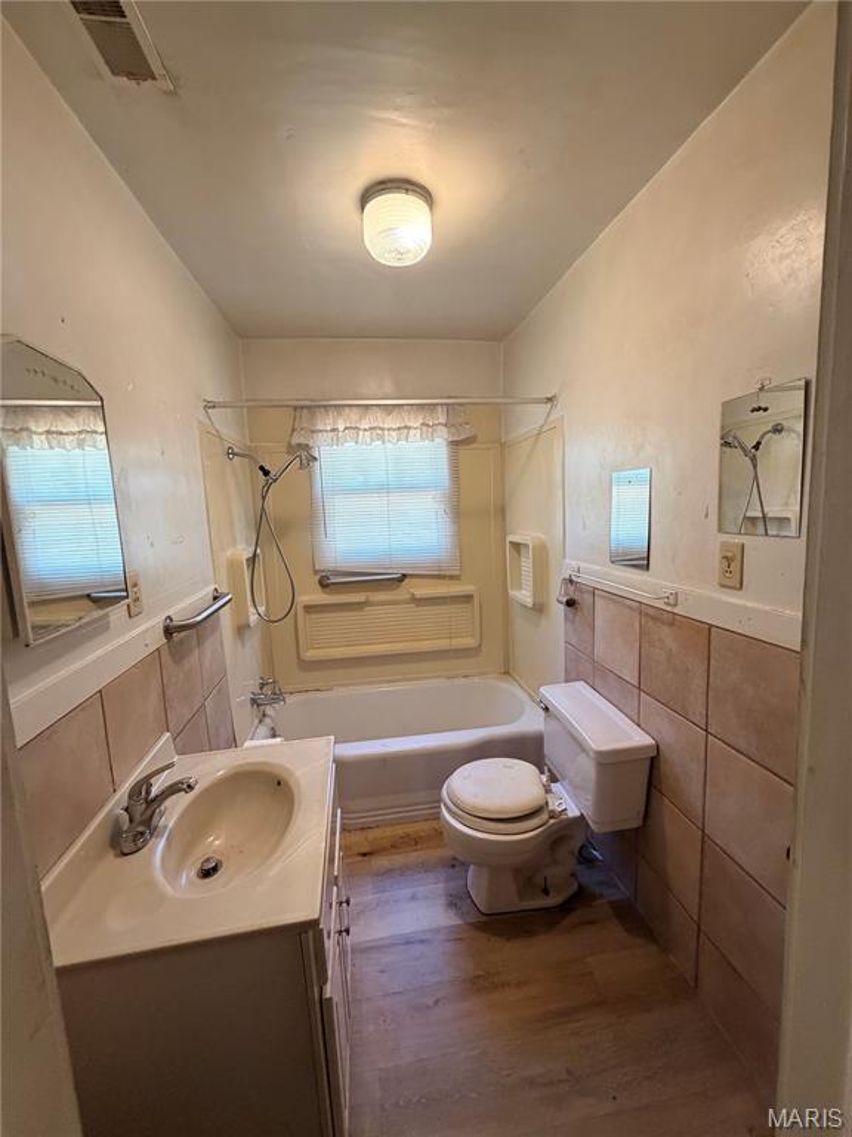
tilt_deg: -6.8
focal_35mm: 14
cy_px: 568
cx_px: 426
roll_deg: +2.4
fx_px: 459
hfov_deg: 85.7
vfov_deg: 102.1
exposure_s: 1/60
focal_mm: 2.22
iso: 400
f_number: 2.2
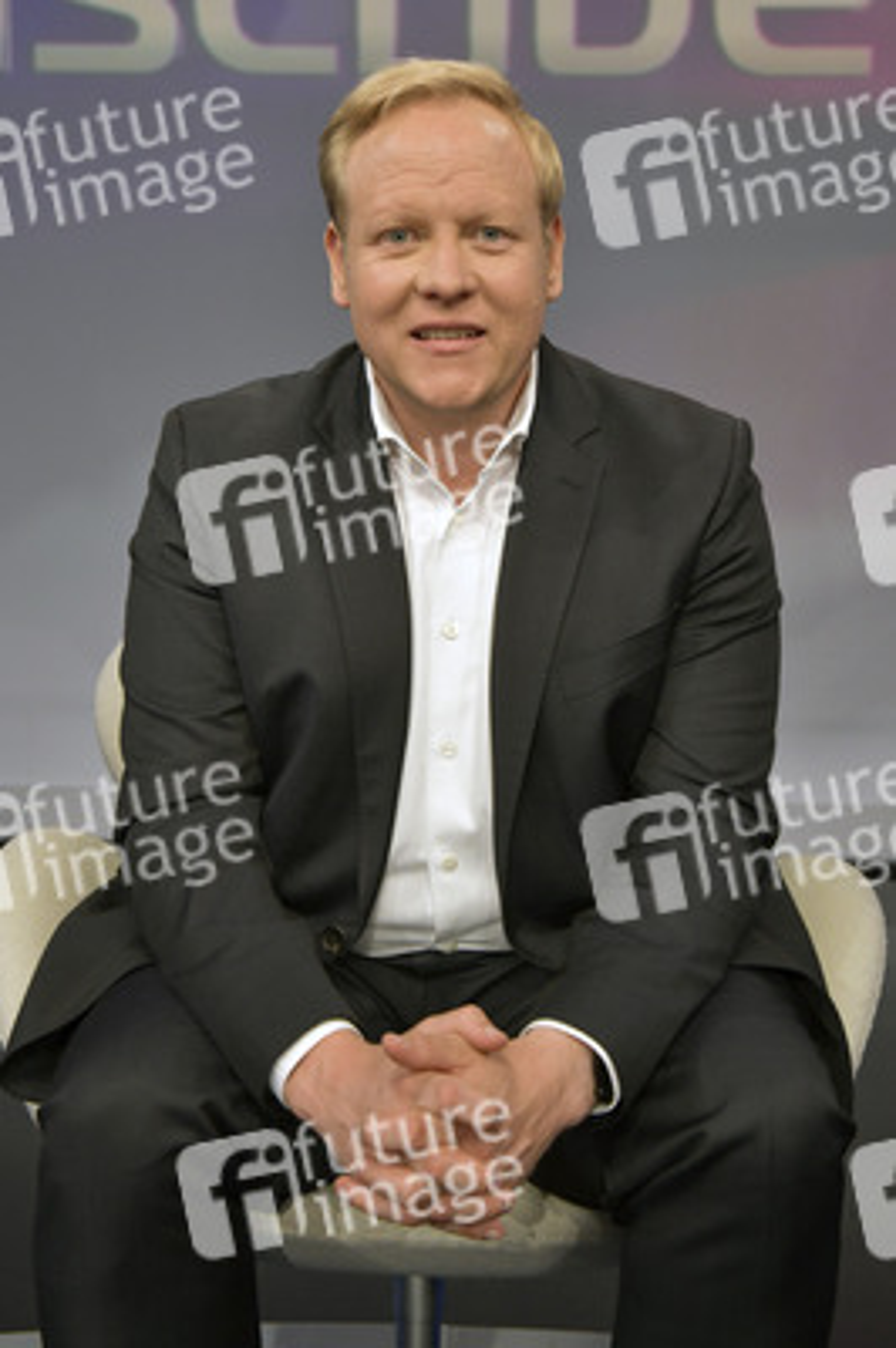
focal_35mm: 48
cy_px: 674
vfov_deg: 41.1
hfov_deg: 28.0
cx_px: 448
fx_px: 1795
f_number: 6.3
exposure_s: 1/200
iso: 2500
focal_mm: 48
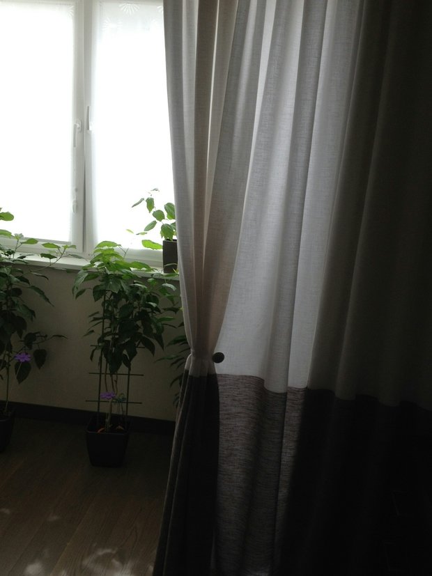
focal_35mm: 35
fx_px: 583
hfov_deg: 40.7
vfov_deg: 52.6
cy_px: 288
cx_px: 216
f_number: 2.4
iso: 50
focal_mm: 4.28
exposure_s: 1/167
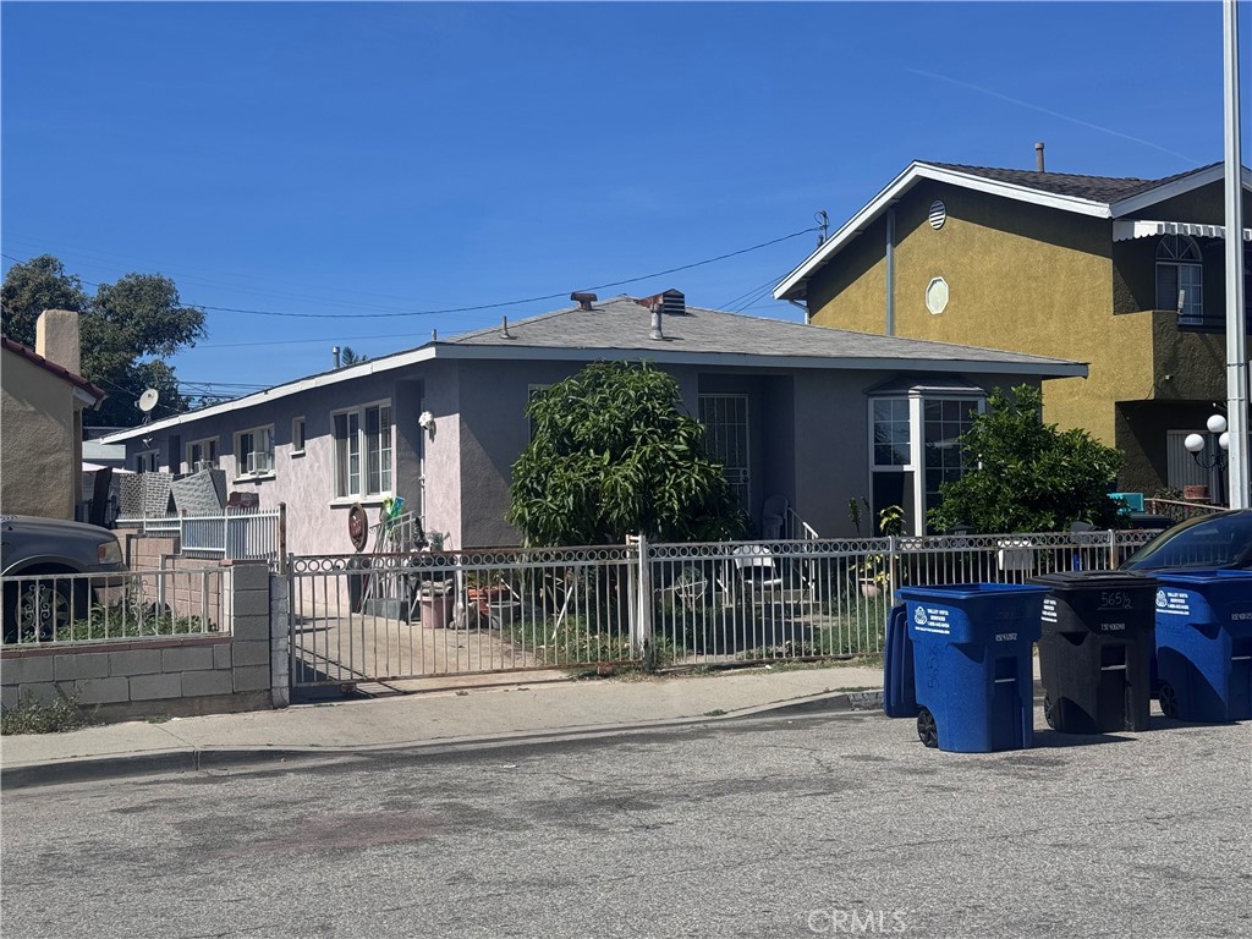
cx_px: 626
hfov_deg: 39.7
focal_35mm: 48
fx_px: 1736
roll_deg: +0.3
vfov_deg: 30.3
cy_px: 470
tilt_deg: +1.8
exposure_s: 1/6410
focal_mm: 6.76
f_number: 1.78
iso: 64
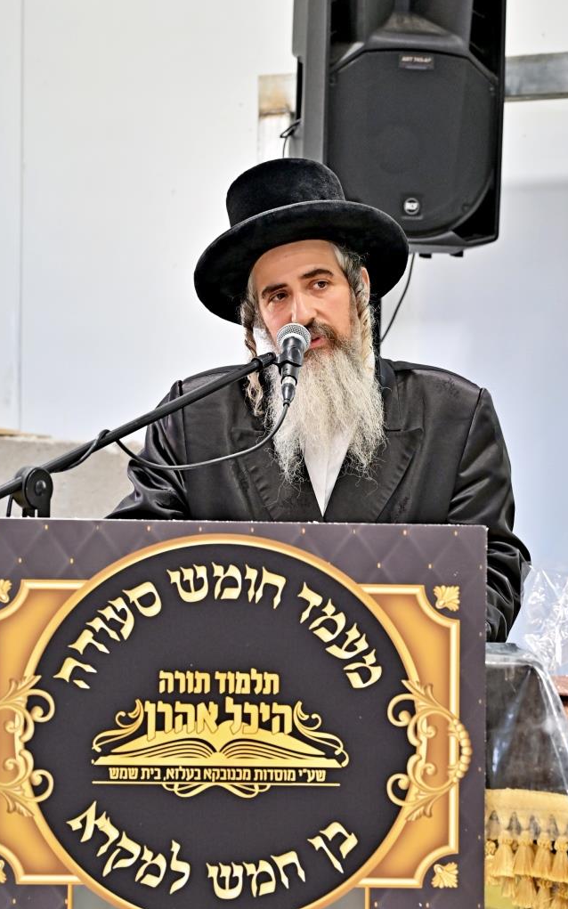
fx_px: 2229
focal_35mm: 90
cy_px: 454
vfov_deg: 23.0
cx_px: 282
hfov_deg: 14.5
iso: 640
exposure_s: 1/250
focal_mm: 59
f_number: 4
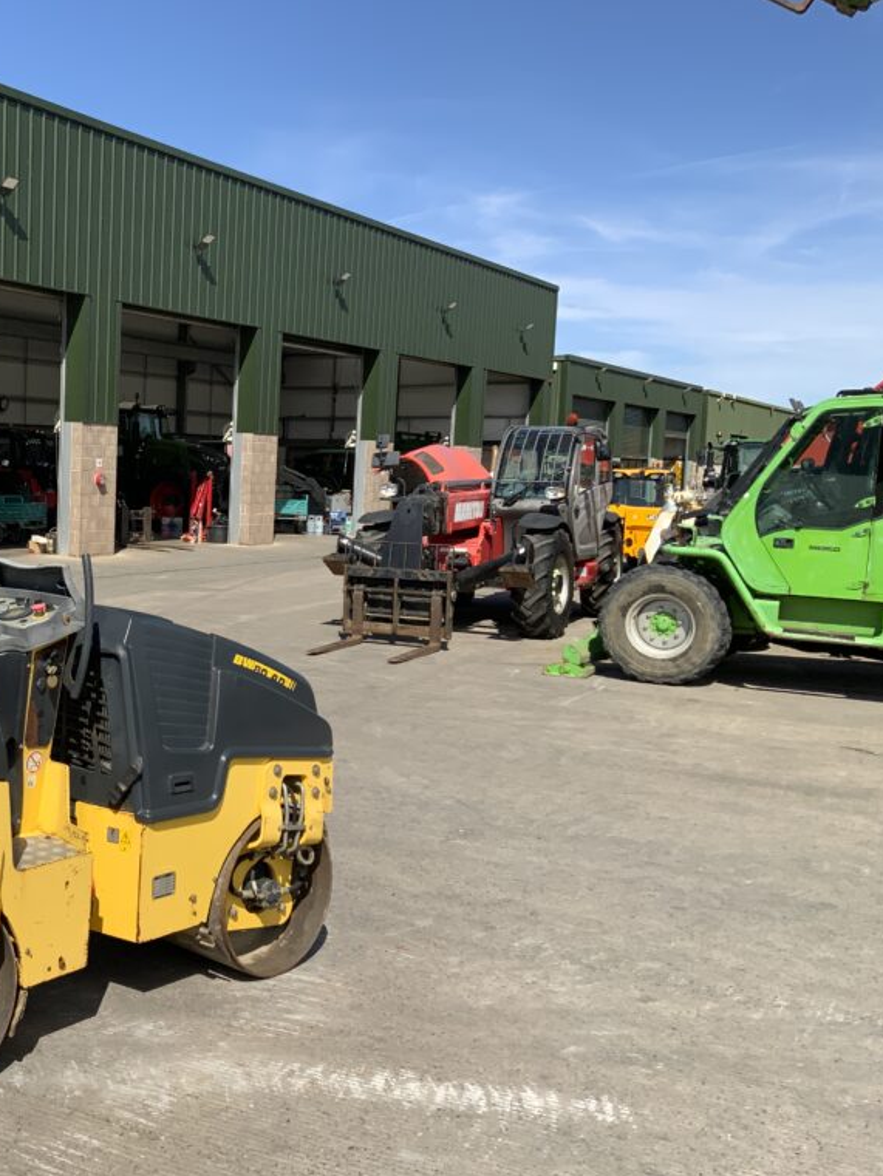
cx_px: 101
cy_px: 590
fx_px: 1326
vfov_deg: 47.9
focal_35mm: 39
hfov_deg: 34.9
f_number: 1.8
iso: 16
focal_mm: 3
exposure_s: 1/2058
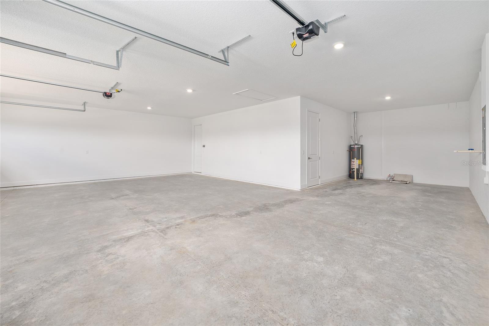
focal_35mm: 14
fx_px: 190
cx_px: 244
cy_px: 163
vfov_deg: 81.2
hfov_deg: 104.3
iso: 250
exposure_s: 1/10
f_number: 7.1
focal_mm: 14
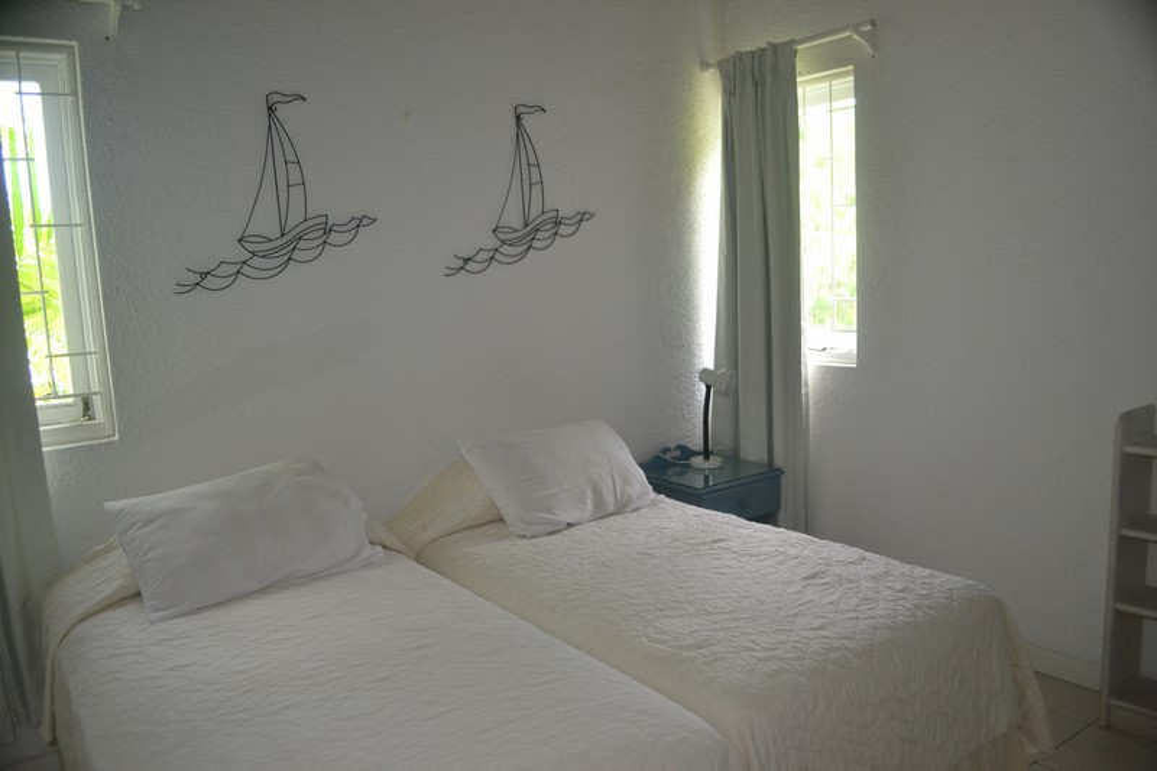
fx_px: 868
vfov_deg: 47.9
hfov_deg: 67.4
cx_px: 578
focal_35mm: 27
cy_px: 386
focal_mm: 18
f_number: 3.5
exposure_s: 1/60
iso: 560
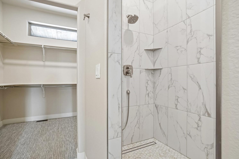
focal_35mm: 16
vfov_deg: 73.7
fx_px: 106
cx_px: 118
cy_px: 84
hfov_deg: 96.7
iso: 320
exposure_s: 1/15
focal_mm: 10
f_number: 8
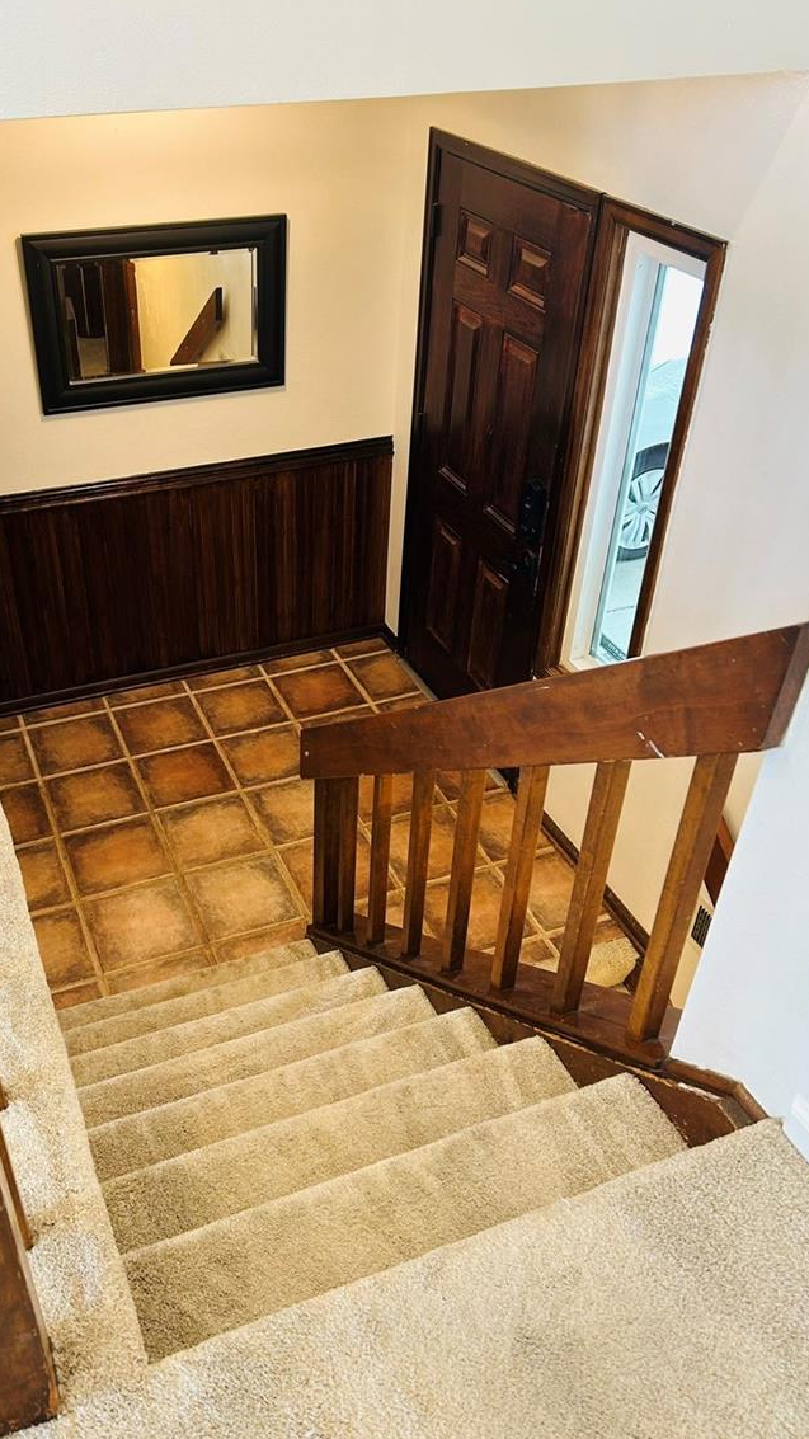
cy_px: 707
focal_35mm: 30
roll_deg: -0.6
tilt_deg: -37.8
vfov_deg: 64.3
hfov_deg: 38.7
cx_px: 312
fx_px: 1145
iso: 80
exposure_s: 1/60
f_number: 1.5
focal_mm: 5.7
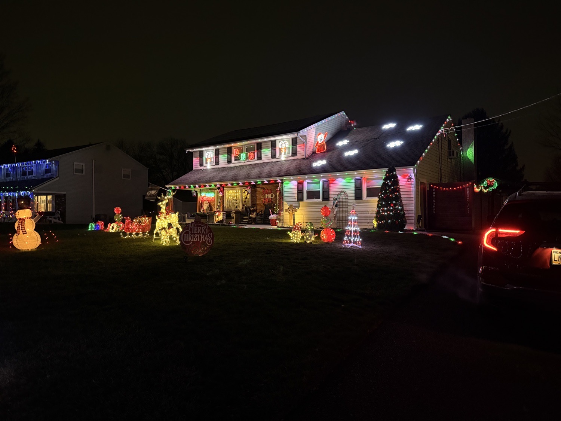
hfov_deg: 71.6
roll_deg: -0.1
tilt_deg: +0.0
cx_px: 280
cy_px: 210
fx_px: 389
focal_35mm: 24
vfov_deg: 56.8
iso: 1250
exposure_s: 1/30
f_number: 1.78
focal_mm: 6.76
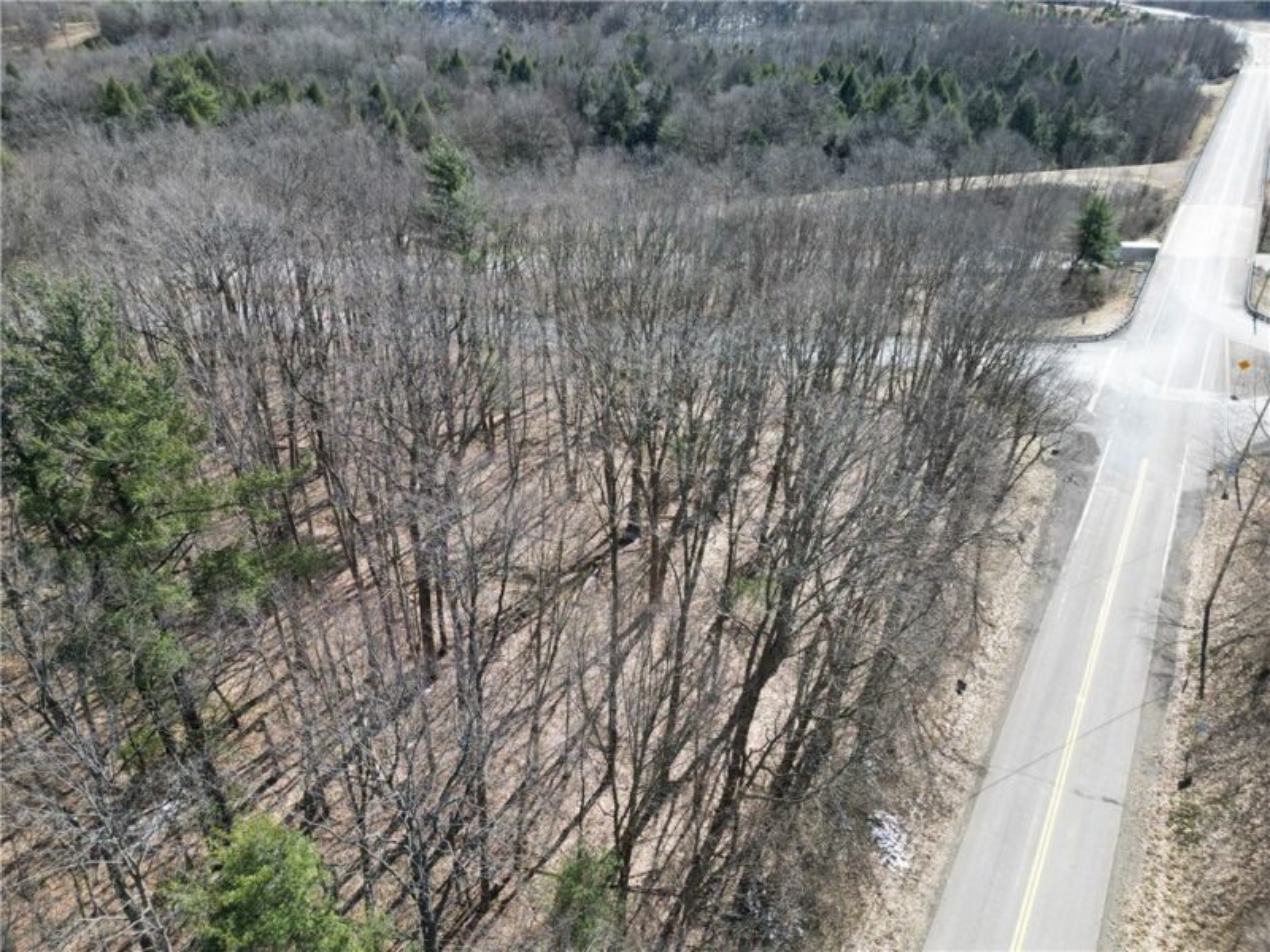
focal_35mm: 24
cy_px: 476
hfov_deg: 71.6
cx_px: 635
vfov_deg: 56.8
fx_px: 881
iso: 140
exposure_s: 1/1250
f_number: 1.7
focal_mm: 6.72
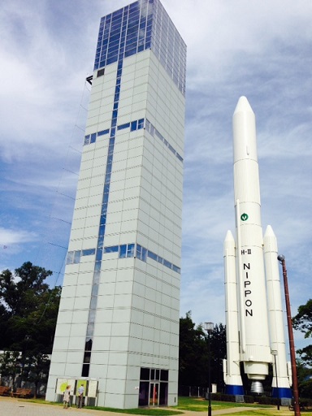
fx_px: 397
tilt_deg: +26.7
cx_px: 156
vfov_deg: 55.4
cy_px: 208
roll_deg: -3.1
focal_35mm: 33
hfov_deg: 42.9
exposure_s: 1/3012
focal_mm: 4.12
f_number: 2.4
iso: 50
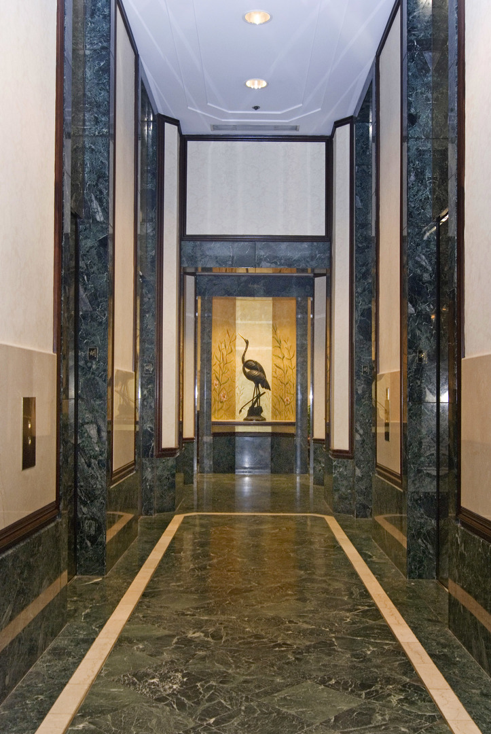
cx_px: 246
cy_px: 367
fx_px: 734
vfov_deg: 53.1
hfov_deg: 37.0
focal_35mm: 36
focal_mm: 24
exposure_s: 1/8
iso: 320
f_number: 7.1
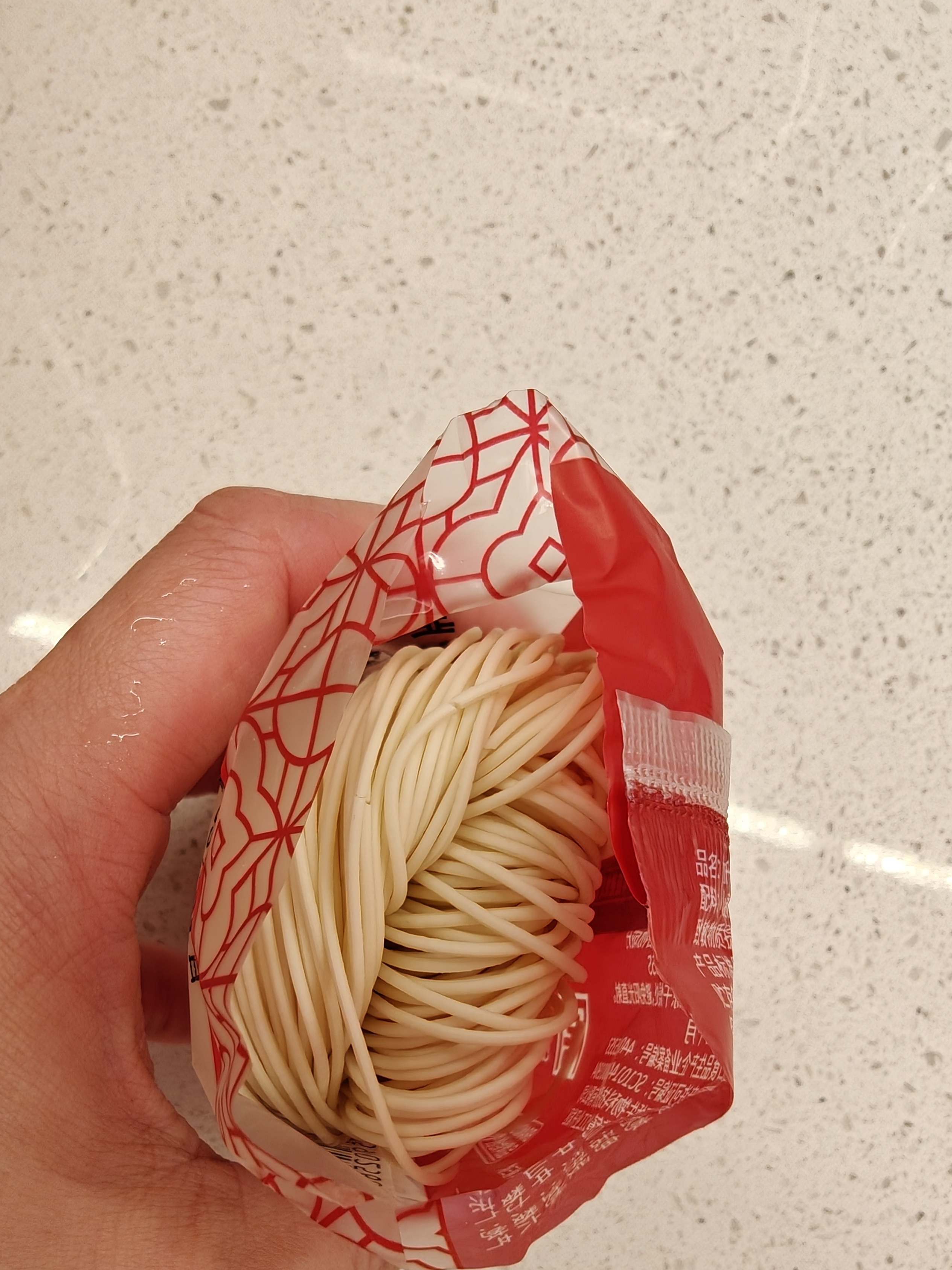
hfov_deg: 49.7
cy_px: 710
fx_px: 1027
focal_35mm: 28
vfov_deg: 63.3
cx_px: 500
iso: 500
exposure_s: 1/100
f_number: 2
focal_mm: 2.3
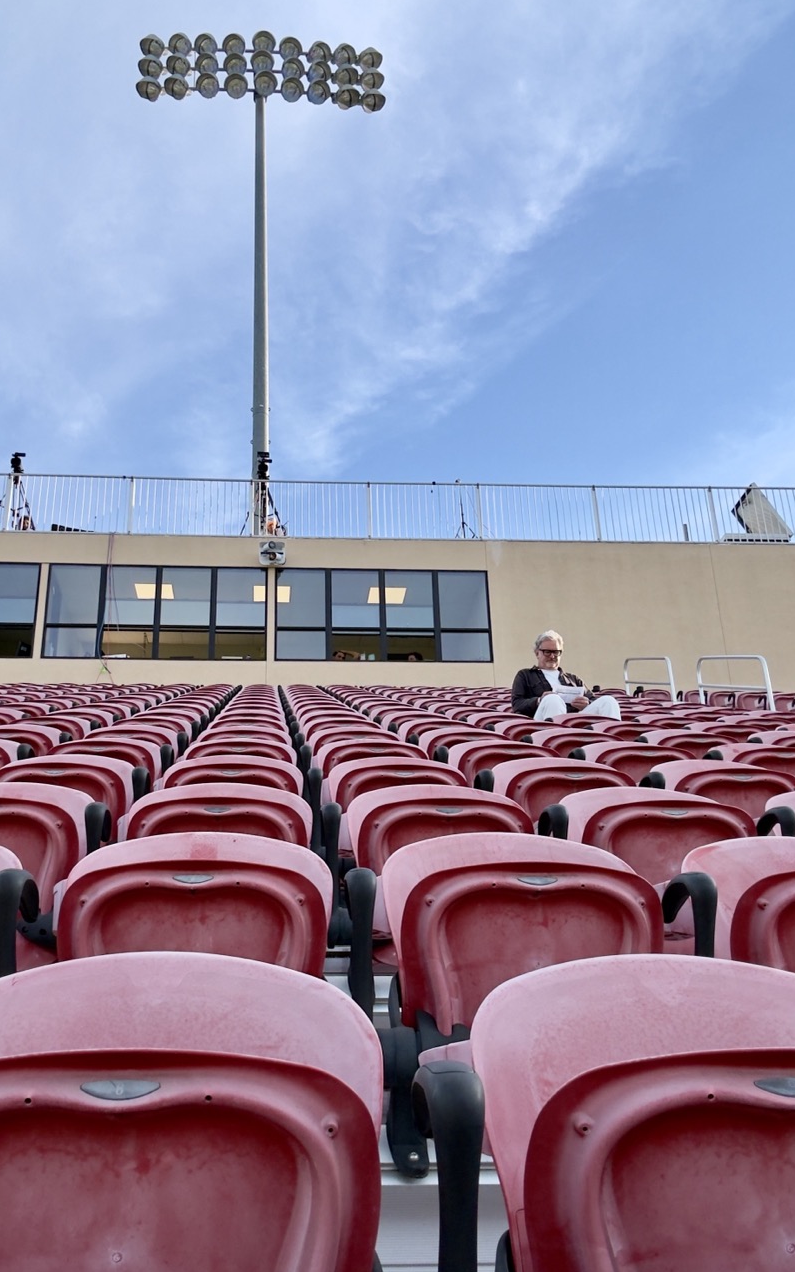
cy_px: 634
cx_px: 335
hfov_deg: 39.3
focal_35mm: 32
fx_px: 1109
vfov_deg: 59.7
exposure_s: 1/740
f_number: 1.9
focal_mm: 2.69
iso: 25
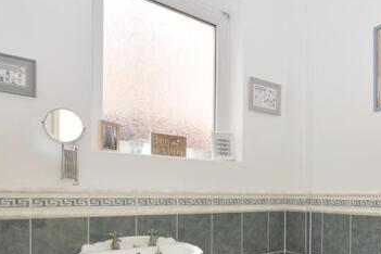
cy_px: 198
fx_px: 296
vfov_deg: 44.4
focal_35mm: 28
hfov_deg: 63.3
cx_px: 264
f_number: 7.1
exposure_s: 1/30
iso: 500
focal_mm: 10
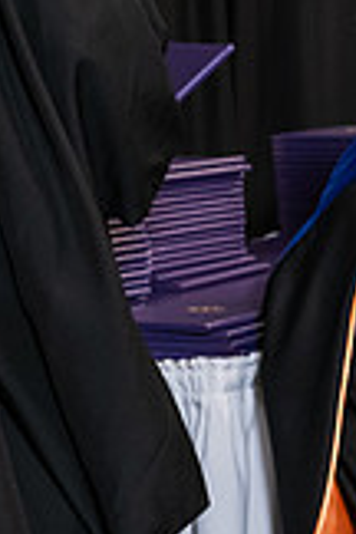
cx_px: 788
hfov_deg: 6.2
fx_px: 3189
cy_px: -35
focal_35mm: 215
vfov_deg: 9.5
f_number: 5
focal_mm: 60
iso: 2000
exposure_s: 1/125
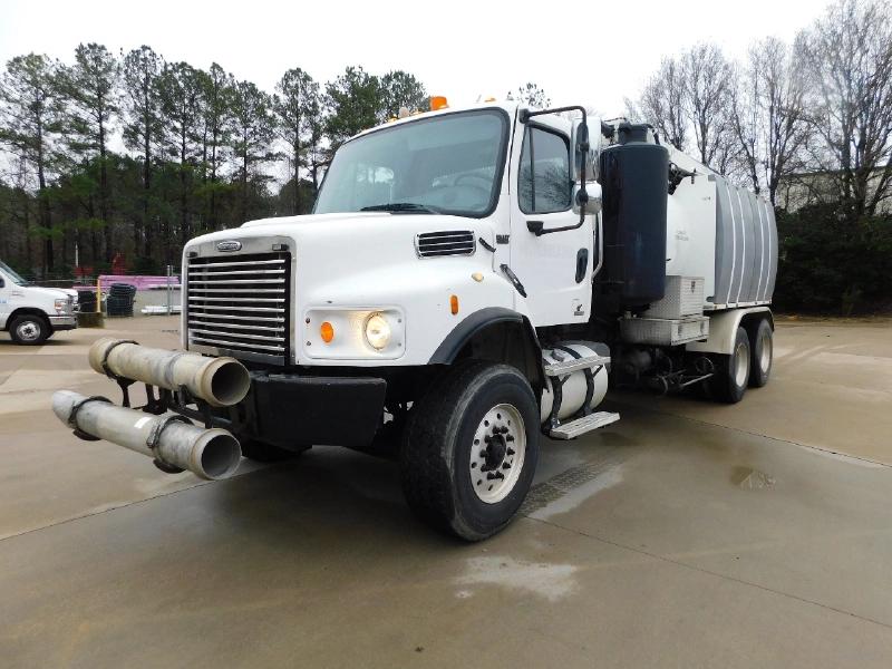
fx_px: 593
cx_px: 446
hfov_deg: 73.9
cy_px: 334
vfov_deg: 58.9
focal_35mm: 23
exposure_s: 1/250
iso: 125
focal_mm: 4
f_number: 3
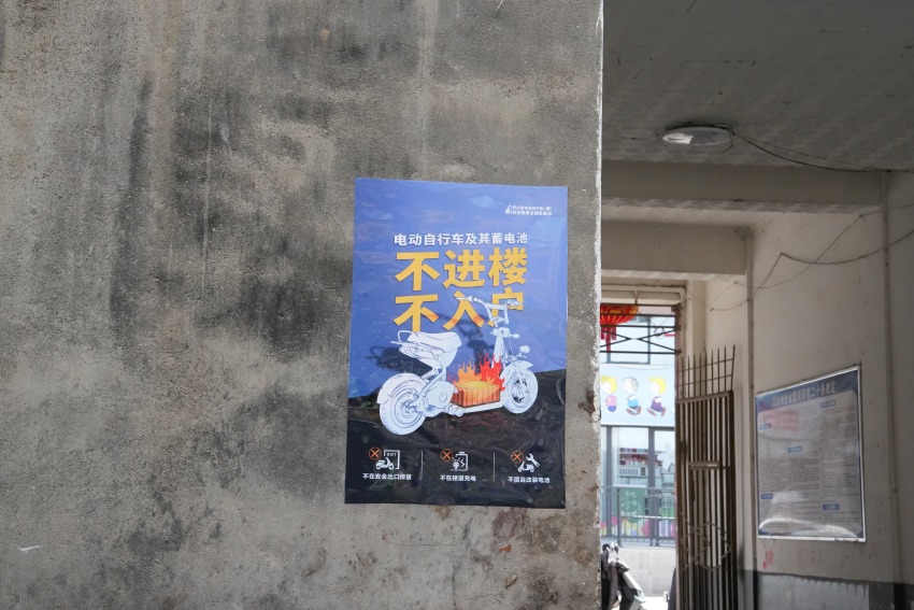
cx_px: 457
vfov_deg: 23.4
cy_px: 305
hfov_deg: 34.5
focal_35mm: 58
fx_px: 1473
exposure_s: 1/640
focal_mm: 58
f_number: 14
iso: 6400
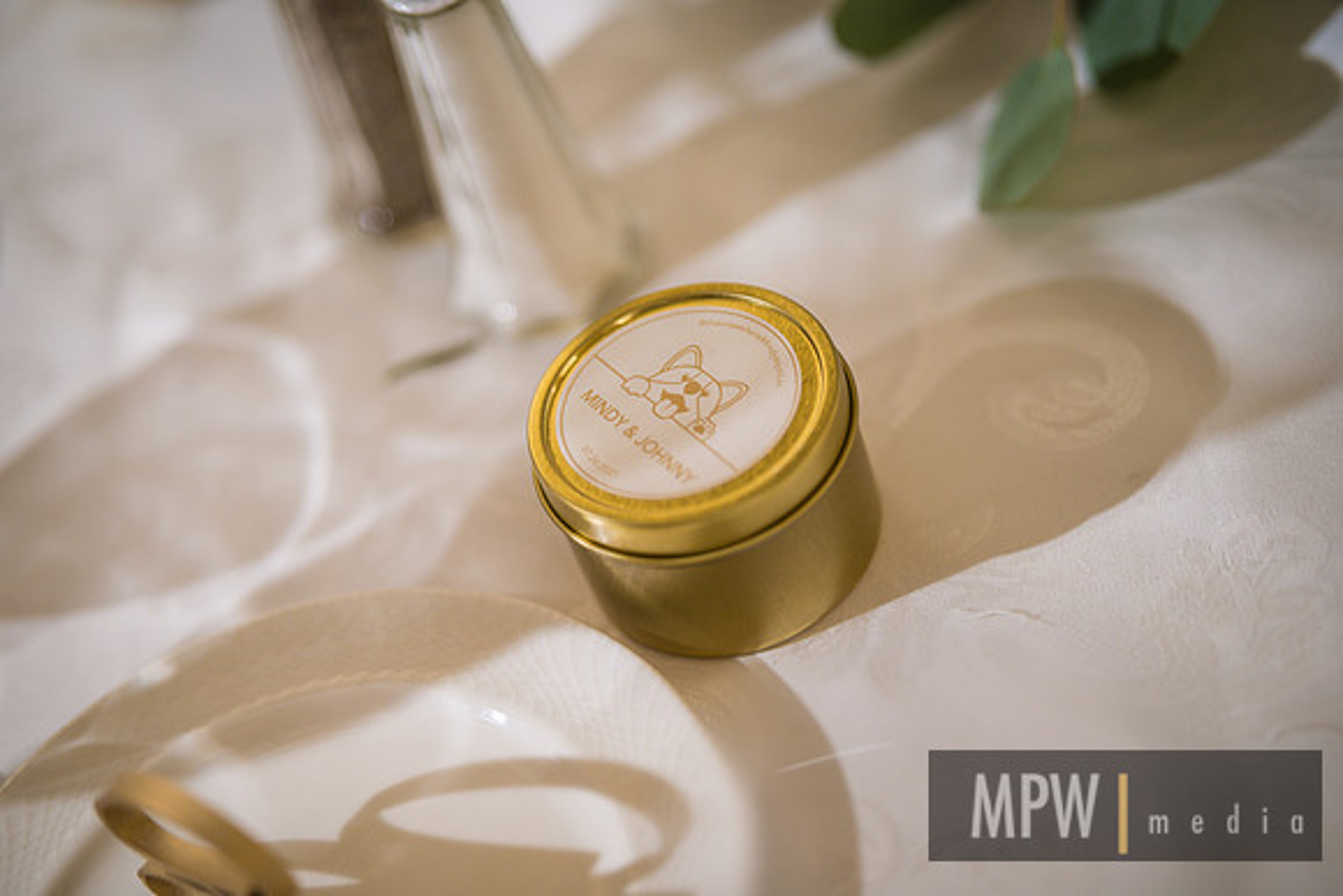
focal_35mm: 75
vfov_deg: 18.2
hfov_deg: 27.0
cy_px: 448
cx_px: 672
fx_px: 2798
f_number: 2
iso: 320
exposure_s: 1/125
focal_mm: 75
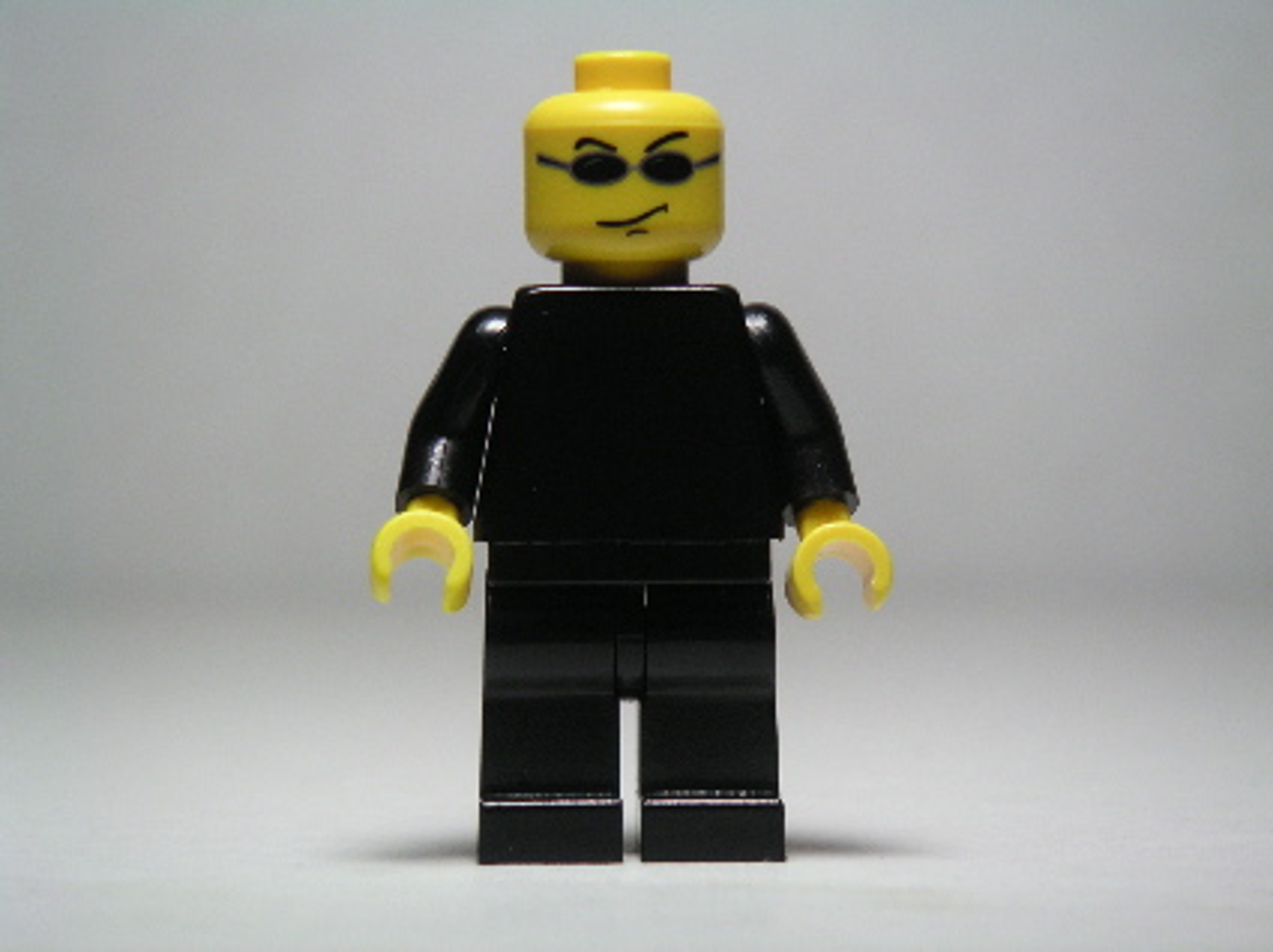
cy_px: 476
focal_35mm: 111
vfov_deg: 13.3
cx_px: 636
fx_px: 4079
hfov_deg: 17.7
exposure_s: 1/111
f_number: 3.6
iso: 100
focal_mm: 17.1
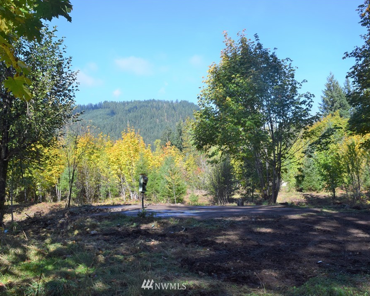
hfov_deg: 57.1
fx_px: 339
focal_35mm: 31
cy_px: 149
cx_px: 165
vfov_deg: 47.1
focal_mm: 18
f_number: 10
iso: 400
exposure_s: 1/250
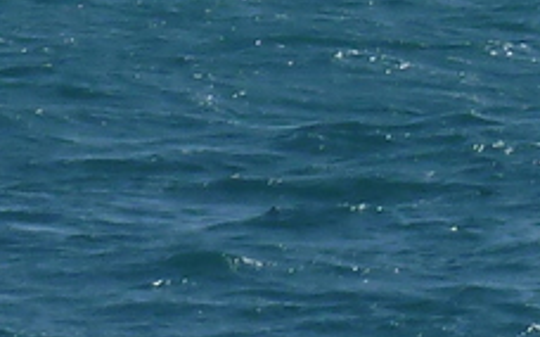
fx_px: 7880
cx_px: 888
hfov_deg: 3.9
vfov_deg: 2.4
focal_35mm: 536
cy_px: -351
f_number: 5.6
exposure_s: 1/500
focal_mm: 11.9
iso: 125
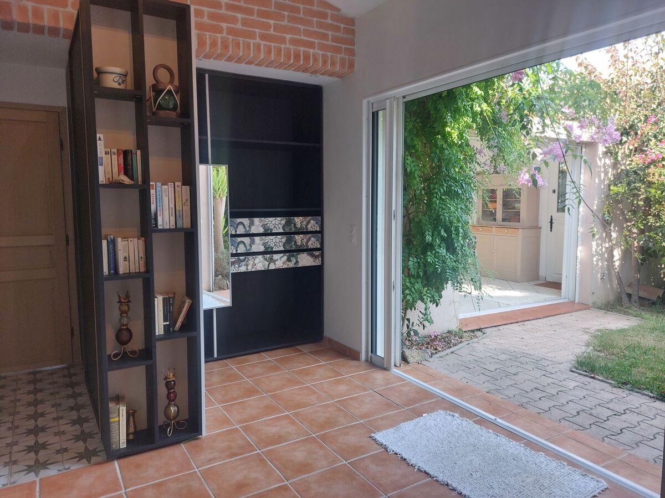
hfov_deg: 69.4
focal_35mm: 25
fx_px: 480
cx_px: 332
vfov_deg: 54.9
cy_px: 249
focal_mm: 5.23
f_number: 1.8
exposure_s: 1/50
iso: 40
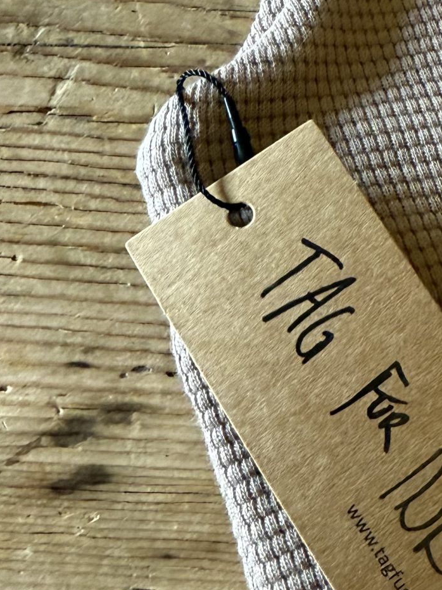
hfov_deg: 21.8
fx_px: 1124
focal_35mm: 66
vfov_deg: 29.3
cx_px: 392
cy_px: 222
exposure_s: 1/60
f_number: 2.2
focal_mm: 2.22
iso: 400
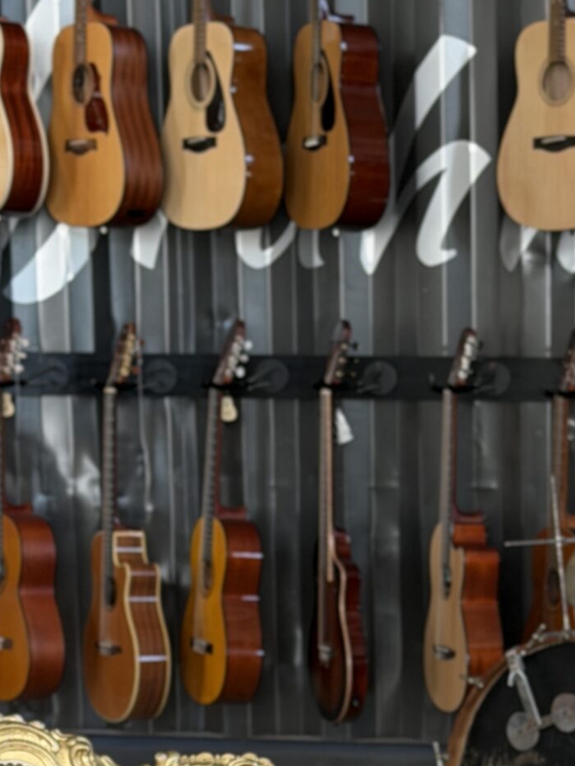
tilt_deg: -8.5
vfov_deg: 14.9
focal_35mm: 131
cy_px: 724
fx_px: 2900
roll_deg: -0.9
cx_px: 707
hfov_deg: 11.1
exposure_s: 1/121
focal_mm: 6.76
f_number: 1.78
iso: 64
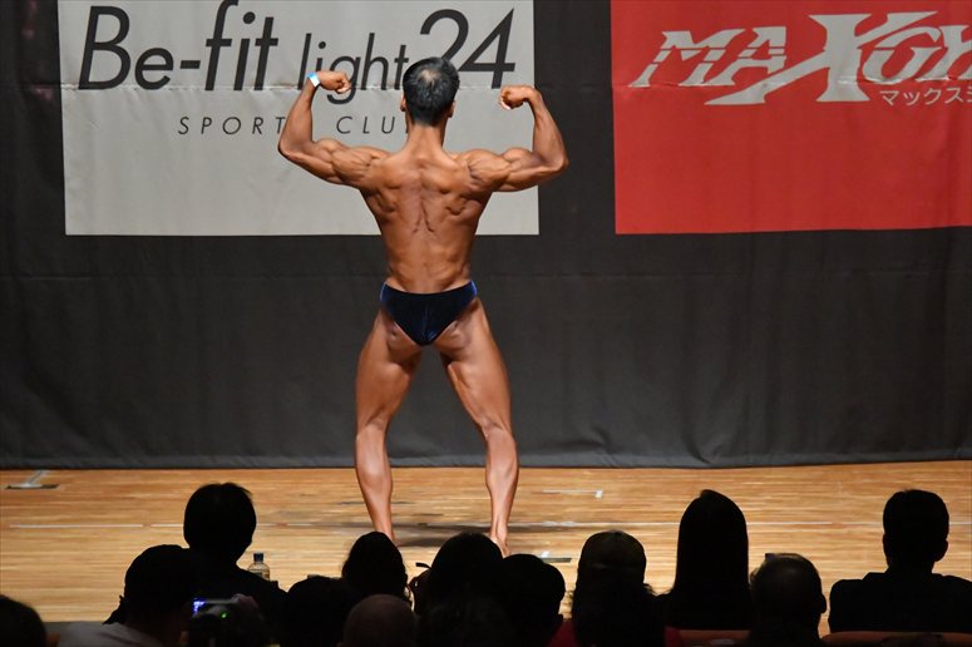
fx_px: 6477
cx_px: 486
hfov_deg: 8.6
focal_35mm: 240
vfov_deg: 5.7
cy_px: 324
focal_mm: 160
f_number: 5.6
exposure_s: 1/400
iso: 12800
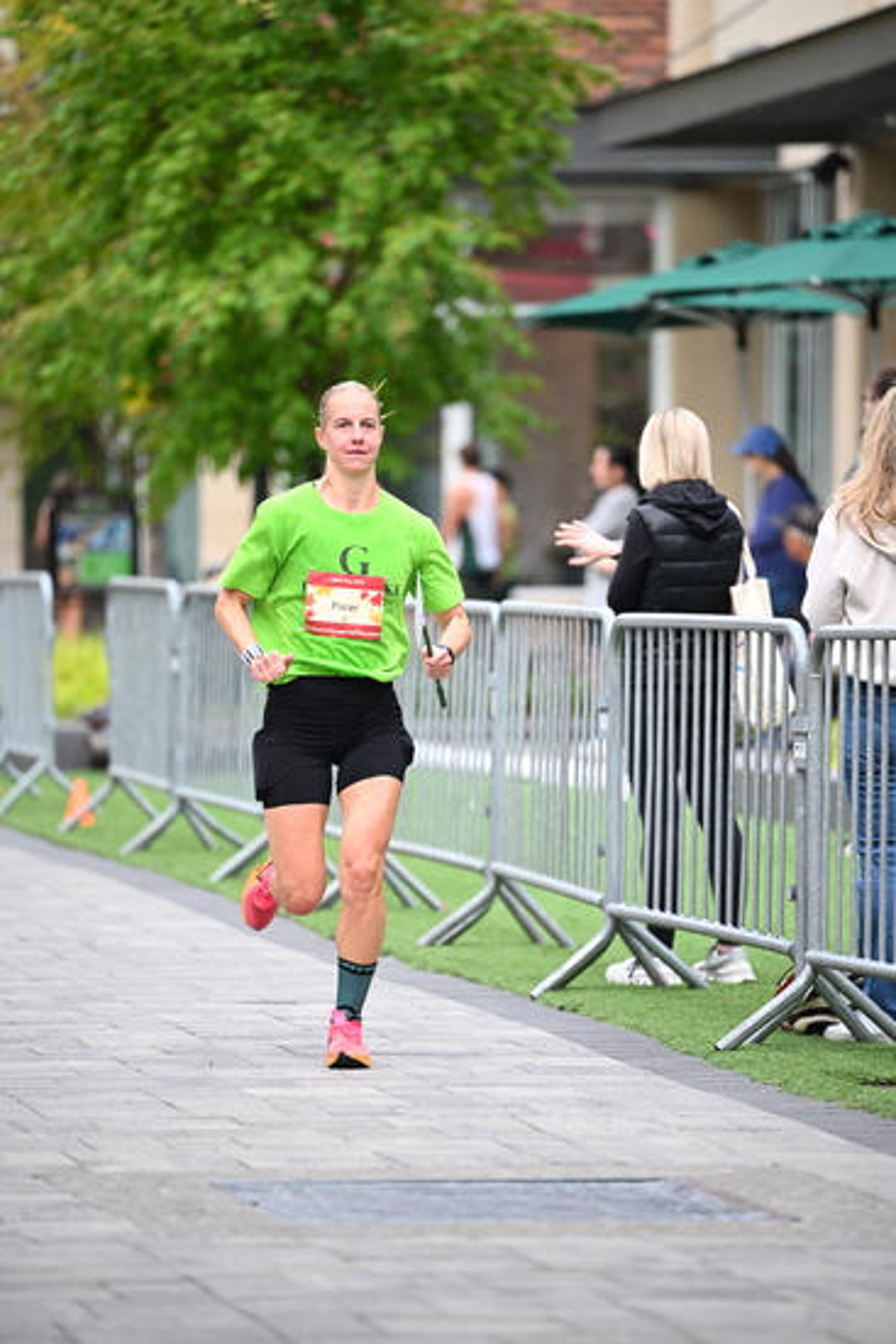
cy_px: 672
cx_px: 448
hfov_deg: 6.9
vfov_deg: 10.3
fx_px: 7461
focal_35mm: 200
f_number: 2.8
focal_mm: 200
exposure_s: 1/1250
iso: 1250
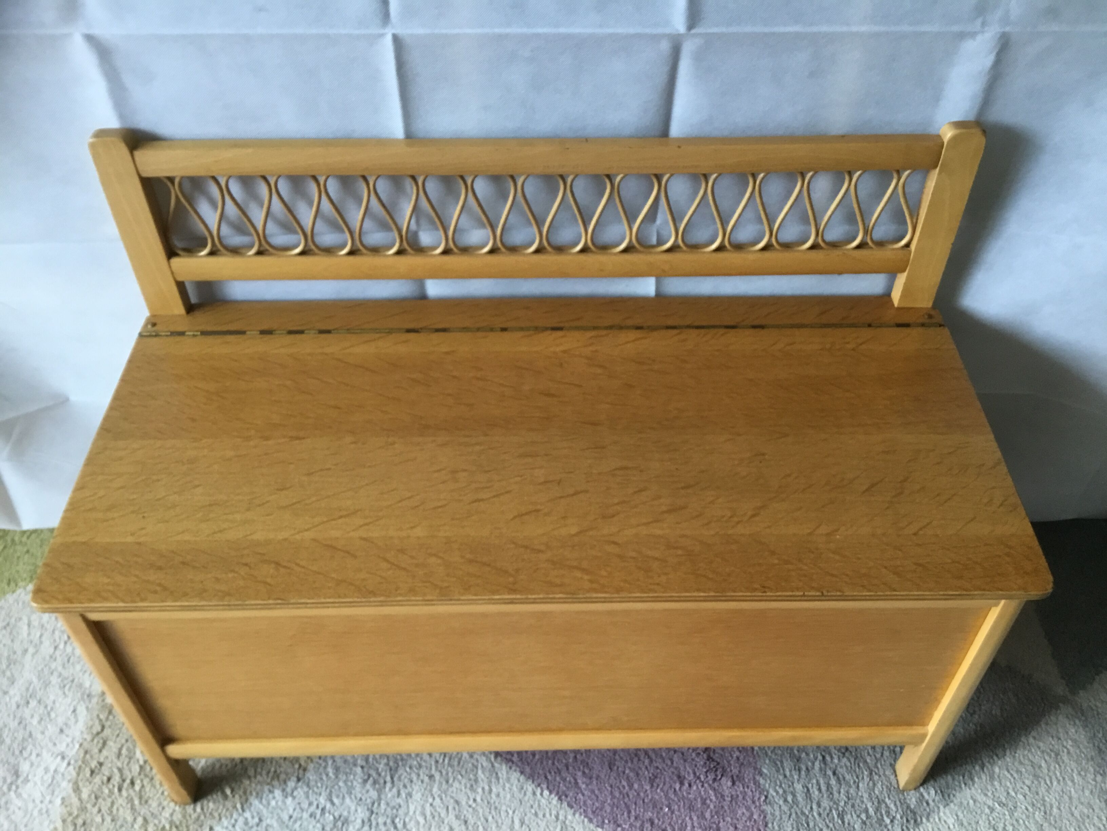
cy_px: 416
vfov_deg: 45.4
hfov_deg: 58.4
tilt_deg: -45.6
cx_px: 554
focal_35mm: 31
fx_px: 991
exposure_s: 1/33
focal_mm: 3.3
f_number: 2.4
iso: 125
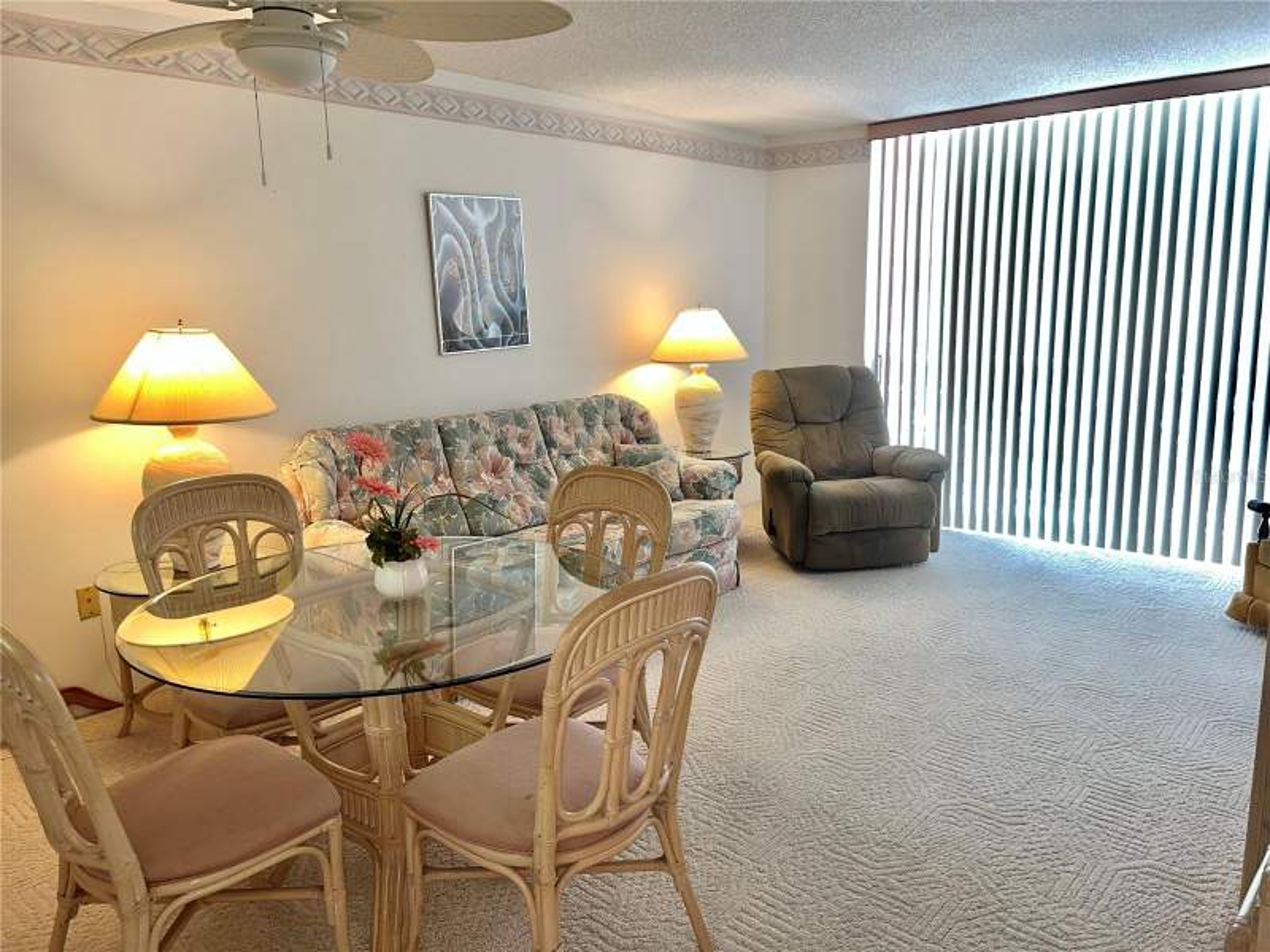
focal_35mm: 26
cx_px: 635
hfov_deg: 67.3
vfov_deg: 53.1
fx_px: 954
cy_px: 476
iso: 40
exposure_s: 1/28
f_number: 1.6
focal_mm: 5.1
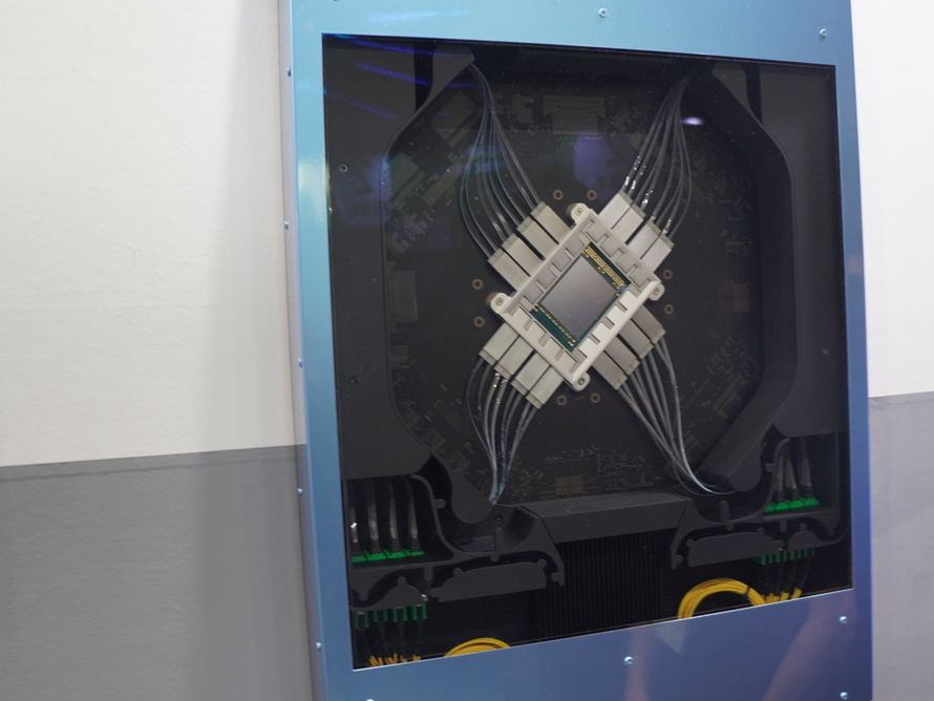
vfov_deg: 40.7
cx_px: 571
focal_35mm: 35
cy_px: 333
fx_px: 945
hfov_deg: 52.2
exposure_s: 1/30
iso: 250
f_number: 3.5
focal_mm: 18
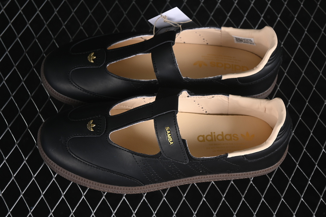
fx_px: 679
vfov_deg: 18.2
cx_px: 163
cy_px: 108
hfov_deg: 27.0
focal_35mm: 75
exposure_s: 1/60
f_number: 6.3
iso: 160
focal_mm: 50
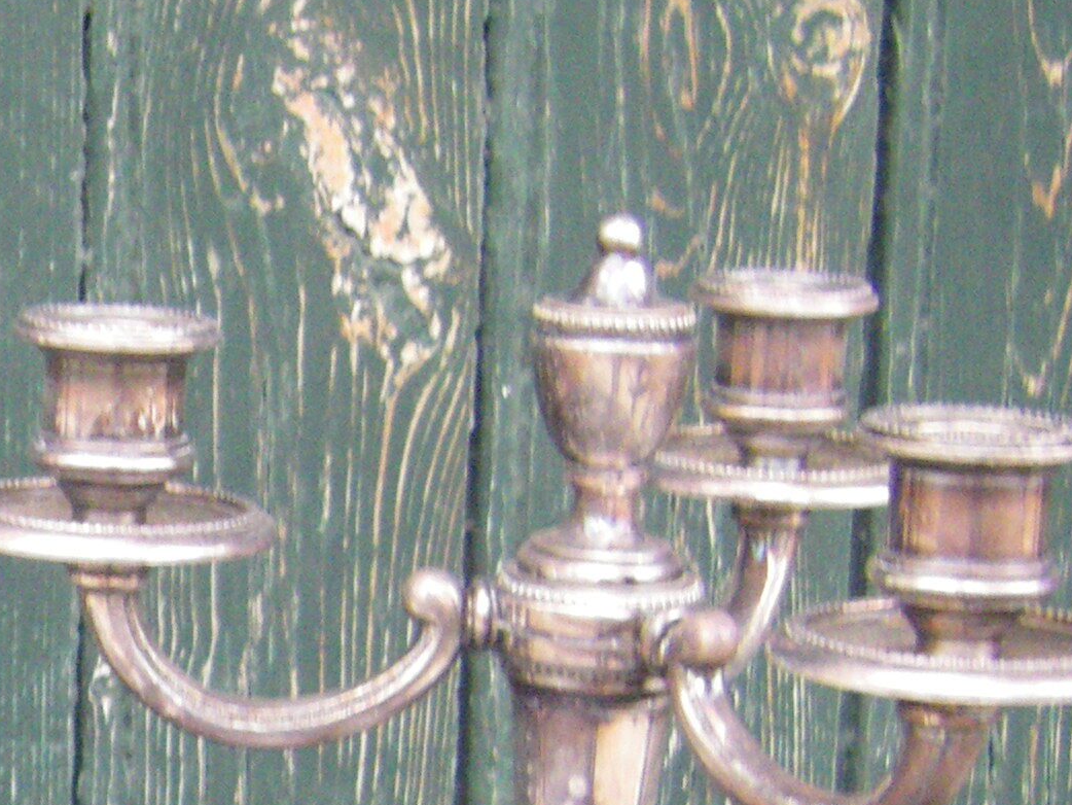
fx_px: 3686
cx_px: -157
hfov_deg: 16.0
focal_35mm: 119
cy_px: 862
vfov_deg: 12.3
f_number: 3.5
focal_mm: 6.3
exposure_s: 1/50
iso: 500
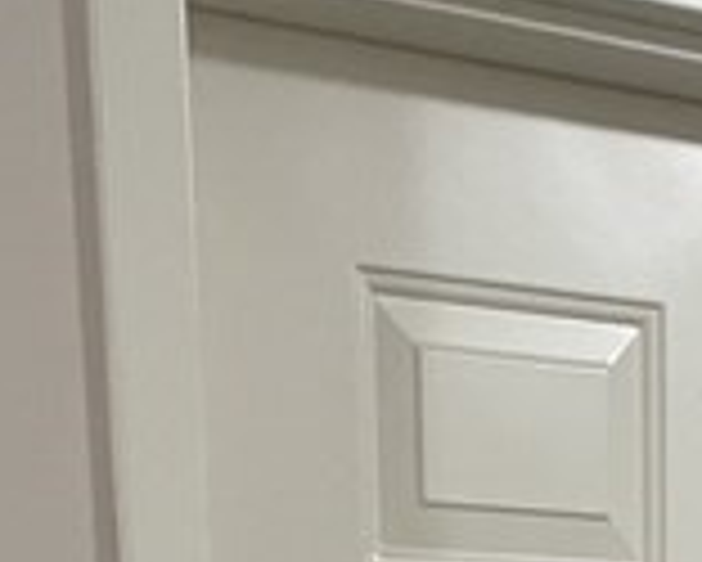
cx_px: 752
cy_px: 1425
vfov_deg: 10.4
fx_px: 2599
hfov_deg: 15.0
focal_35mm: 125
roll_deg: +0.0
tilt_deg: -12.9
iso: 200
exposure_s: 1/60
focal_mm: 4.2
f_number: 1.6
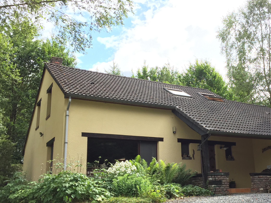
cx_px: 183
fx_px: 329
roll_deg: +2.4
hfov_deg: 44.1
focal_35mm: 42
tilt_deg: +13.3
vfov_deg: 34.3
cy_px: 113
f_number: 2.2
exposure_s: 1/425
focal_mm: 4.15
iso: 32
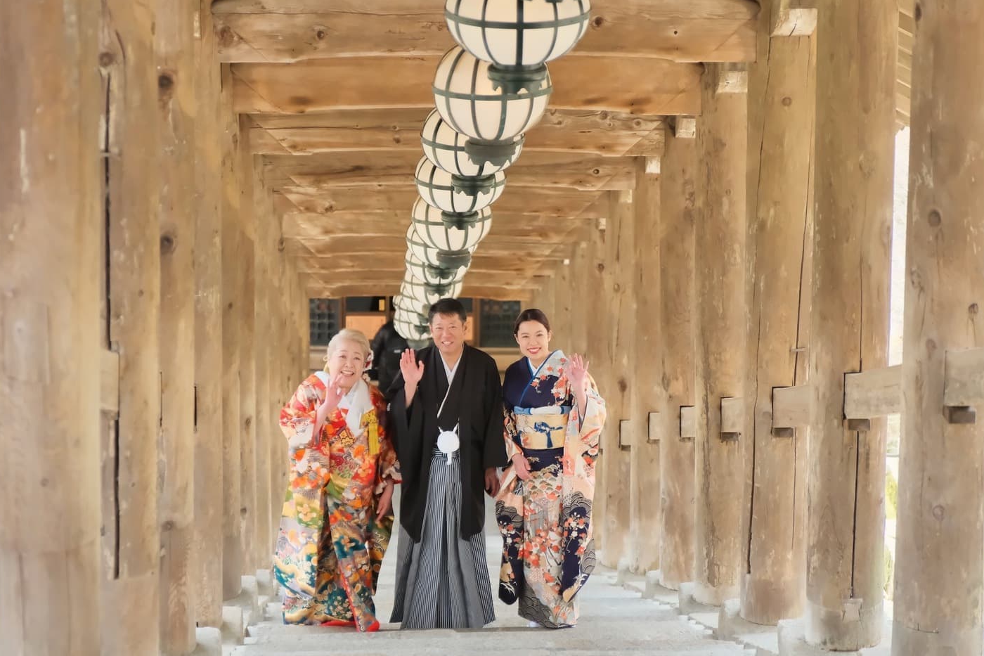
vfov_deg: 12.7
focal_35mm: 108
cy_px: 324
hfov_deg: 18.9
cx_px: 488
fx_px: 2951
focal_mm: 70
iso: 1600
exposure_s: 1/500
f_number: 2.8
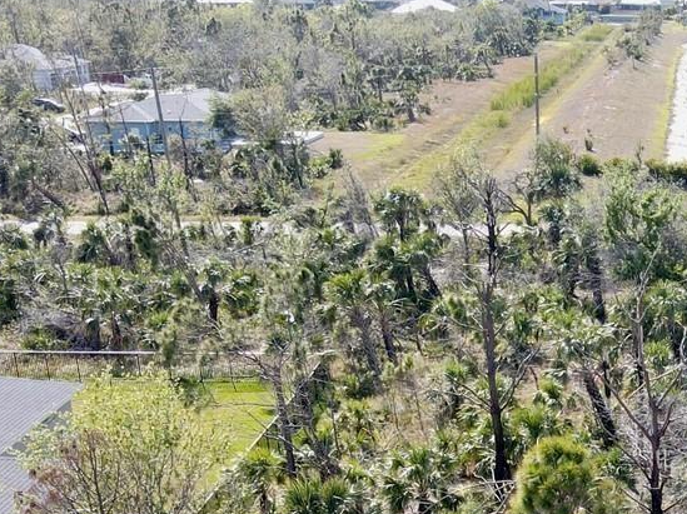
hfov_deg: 26.2
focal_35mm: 70
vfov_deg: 20.1
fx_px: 1388
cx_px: 703
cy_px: 559
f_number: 2.8
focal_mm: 4.5
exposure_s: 1/160
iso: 100
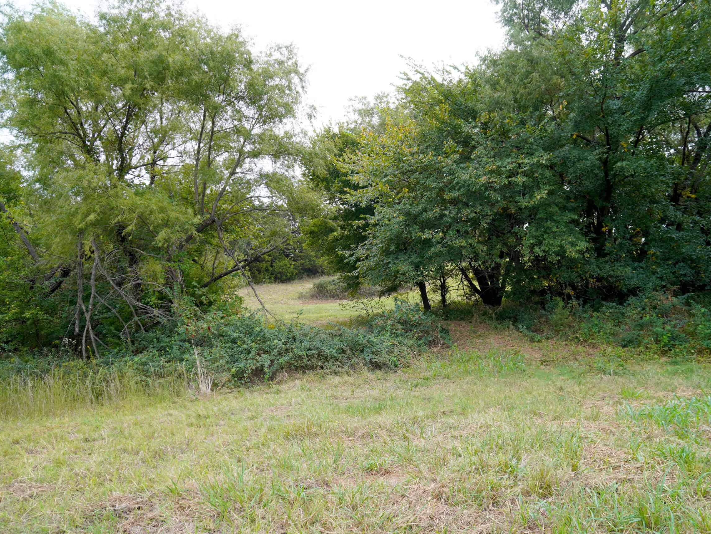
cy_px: 267
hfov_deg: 67.3
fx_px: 534
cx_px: 359
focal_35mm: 26
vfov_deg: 53.1
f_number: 4
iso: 200
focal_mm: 16
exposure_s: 1/160
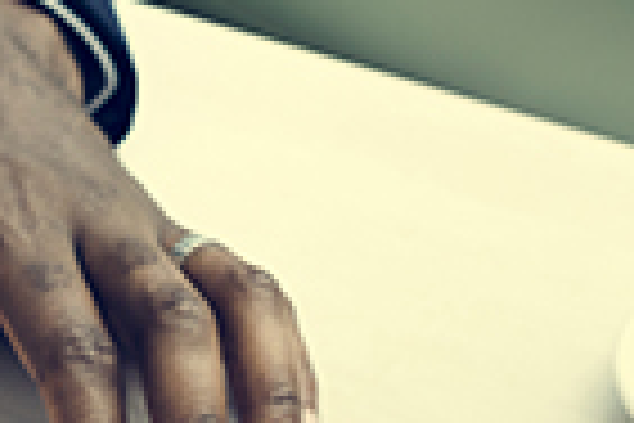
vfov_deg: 6.3
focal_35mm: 213
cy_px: 770
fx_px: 3751
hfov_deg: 9.7
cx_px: 301
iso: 160
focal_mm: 50
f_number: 5
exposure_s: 1/100
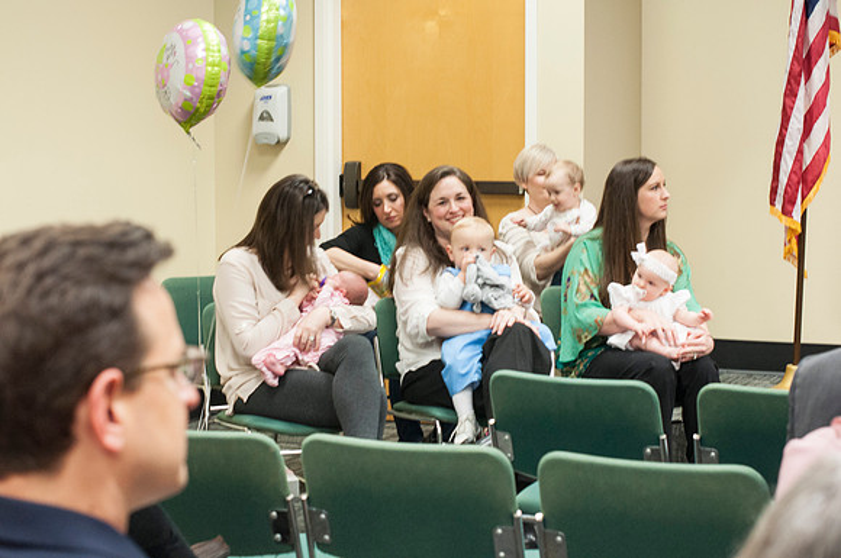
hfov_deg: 27.0
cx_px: 420
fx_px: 1750
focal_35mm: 75
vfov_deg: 18.1
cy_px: 279
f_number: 5.6
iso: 1250
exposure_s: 1/30
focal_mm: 50
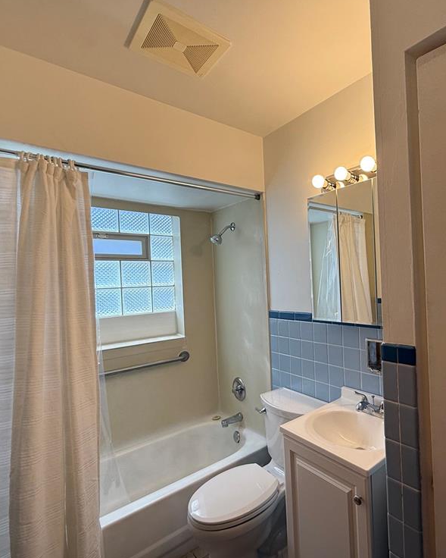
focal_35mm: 19
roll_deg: +2.3
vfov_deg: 83.3
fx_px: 313
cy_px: 282
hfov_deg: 67.0
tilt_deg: -0.5
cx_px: 326
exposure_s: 1/193
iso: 64
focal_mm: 2.22
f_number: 2.2
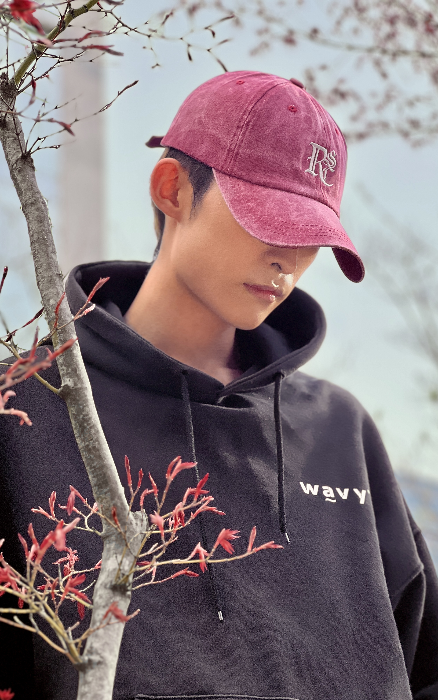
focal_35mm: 82
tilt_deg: +28.3
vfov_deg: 25.2
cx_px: 240
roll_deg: +3.6
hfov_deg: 15.9
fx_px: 1566
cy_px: 350
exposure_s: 1/254
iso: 25
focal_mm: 9
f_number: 2.8
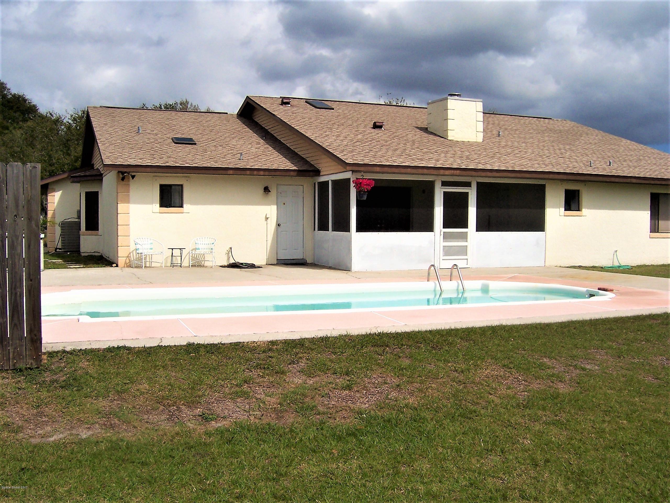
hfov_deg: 51.4
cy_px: 252
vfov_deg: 39.7
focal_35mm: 36
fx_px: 697
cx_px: 335
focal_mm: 6
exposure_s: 1/1500
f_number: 4.8
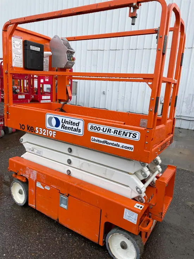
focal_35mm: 26
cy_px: 130
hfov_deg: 53.1
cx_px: 97
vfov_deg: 67.3
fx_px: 194
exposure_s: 1/276
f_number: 1.6
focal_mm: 4.2
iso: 40
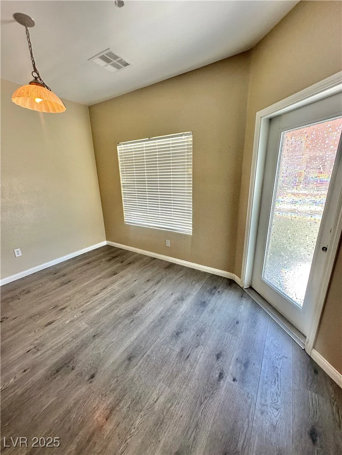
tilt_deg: -16.0
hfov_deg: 85.7
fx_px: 184
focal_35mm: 14
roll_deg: +2.0
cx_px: 171
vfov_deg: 102.1
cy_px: 228
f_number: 2.2
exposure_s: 1/120
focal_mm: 2.22
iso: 125
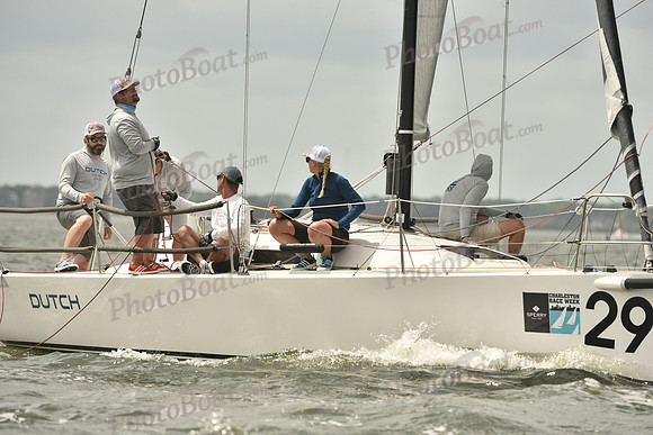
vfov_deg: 3.4
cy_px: 218
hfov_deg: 5.2
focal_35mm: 400
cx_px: 326
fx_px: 7257
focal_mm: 400
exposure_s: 1/1250
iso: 320
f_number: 7.1
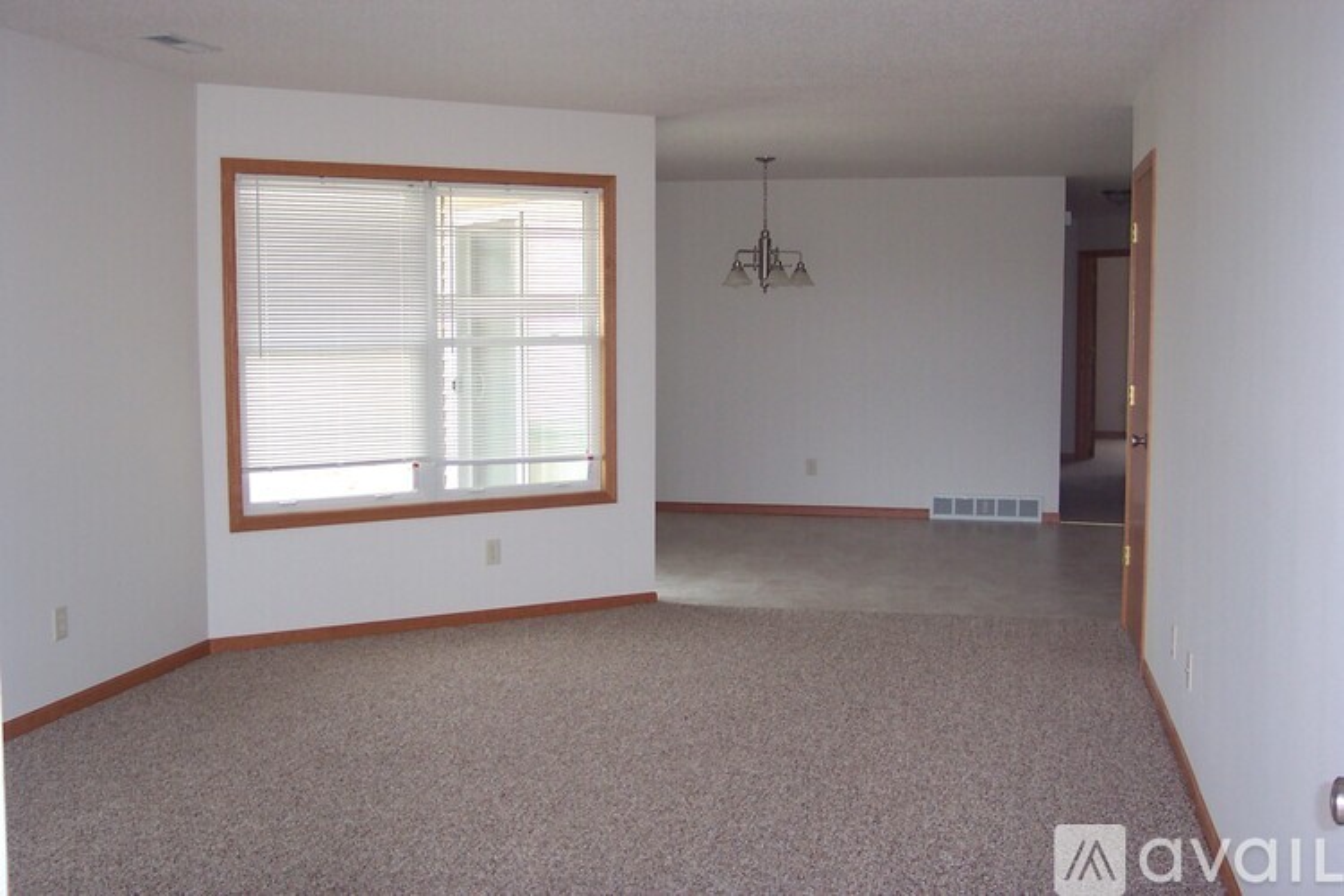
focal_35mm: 38
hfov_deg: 50.7
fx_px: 1419
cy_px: 448
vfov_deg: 35.1
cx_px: 672
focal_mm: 8
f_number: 2.8
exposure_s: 1/45
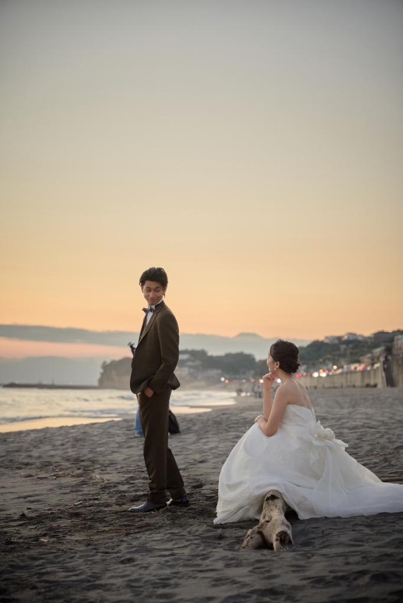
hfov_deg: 19.5
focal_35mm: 70
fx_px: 1175
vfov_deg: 28.8
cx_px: 202
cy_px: 302
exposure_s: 1/500
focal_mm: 70
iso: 500
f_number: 2.8
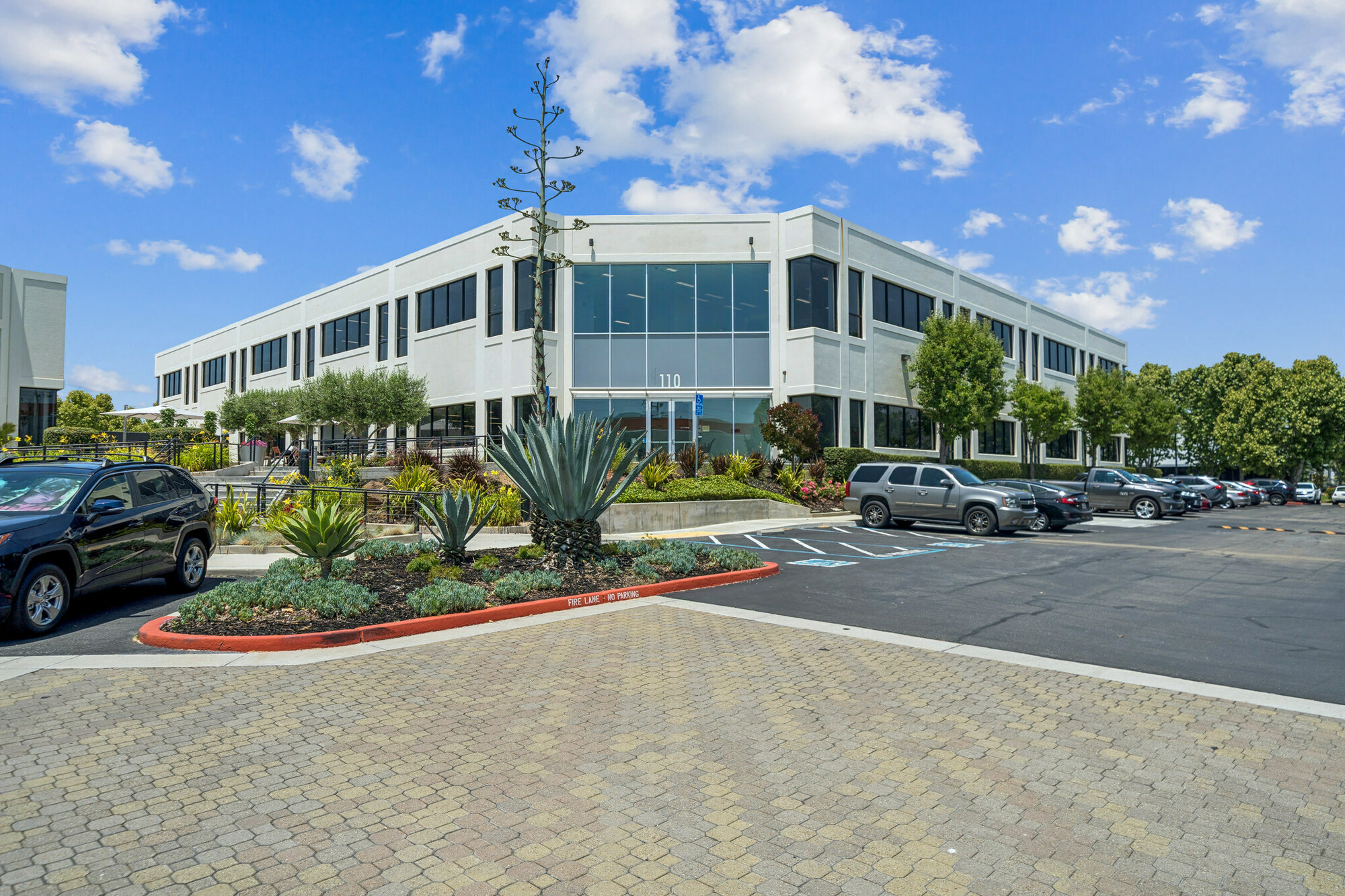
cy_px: 448
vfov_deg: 59.5
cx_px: 672
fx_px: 784
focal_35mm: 21
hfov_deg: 81.2
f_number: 5.6
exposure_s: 1/640
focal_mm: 21
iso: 100
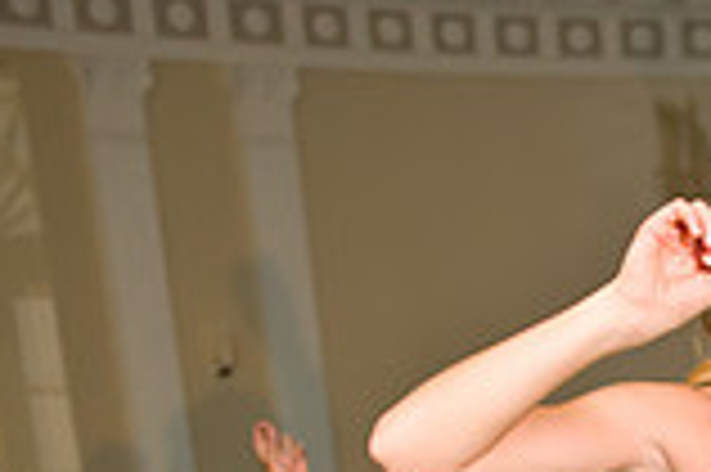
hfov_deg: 21.2
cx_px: 896
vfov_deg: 13.7
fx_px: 1736
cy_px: 863
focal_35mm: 88
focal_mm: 24
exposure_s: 1/125
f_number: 3.2
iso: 1600
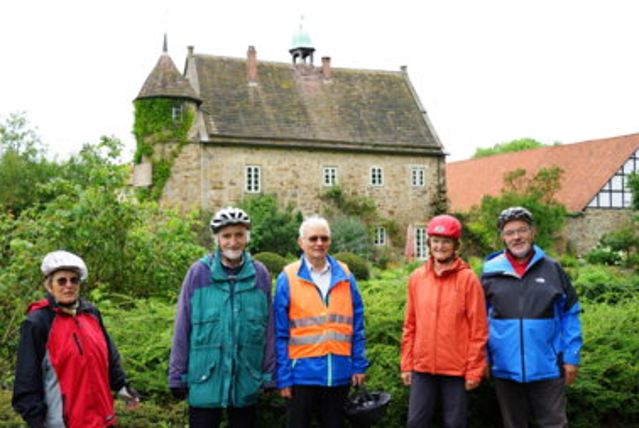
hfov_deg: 51.8
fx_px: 658
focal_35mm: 37
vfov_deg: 36.0
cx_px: 303
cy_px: 216
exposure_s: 1/80
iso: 100
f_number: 5.6
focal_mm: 35
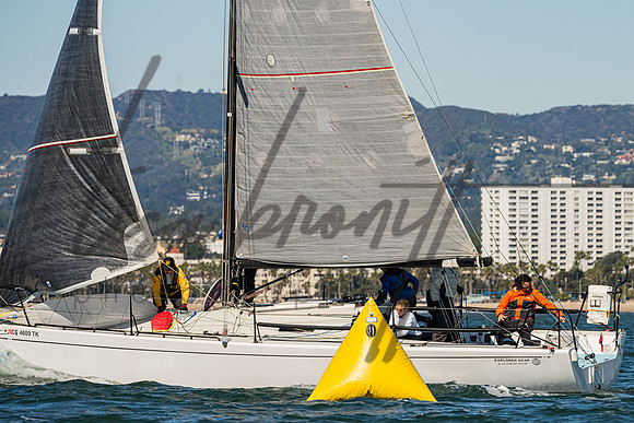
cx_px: 386
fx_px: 6278
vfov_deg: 3.9
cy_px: 211
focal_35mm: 356
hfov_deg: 5.8
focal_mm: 290
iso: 400
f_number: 9
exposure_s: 1/1600
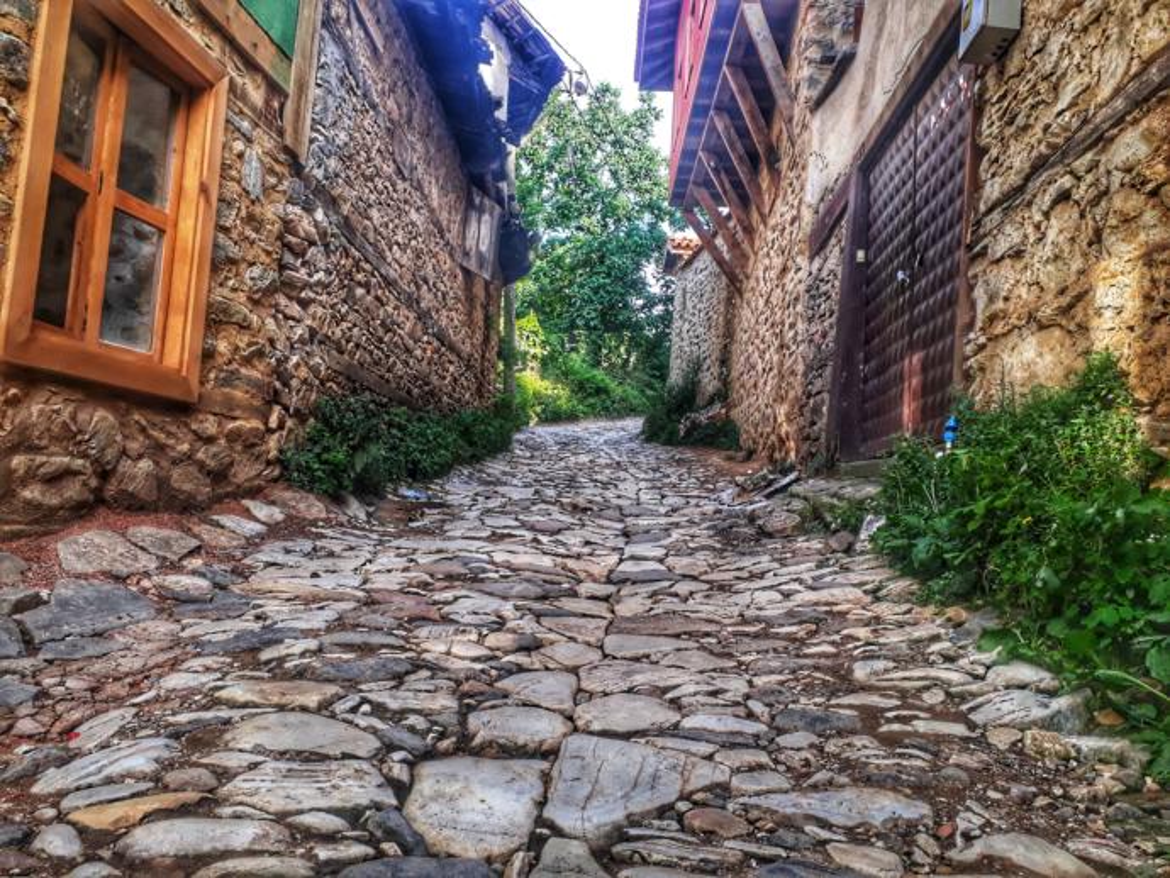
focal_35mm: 27
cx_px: 585
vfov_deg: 51.4
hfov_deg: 65.3
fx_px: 913
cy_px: 439
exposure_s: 1/232
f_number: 1.9
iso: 40
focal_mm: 3.6
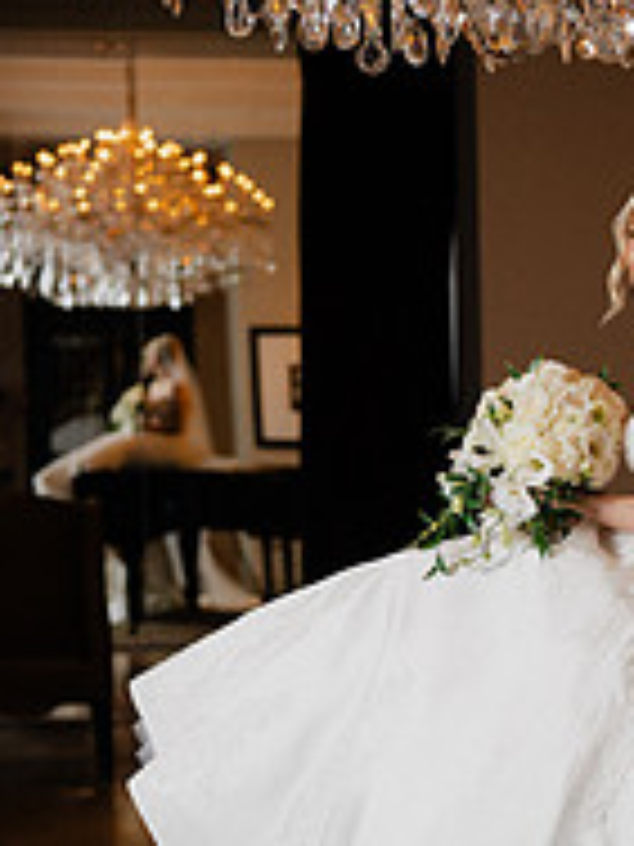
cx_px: 625
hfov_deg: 12.7
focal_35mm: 115
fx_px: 2808
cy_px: 670
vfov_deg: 17.0
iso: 250
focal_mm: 50
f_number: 2.2
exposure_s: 1/200
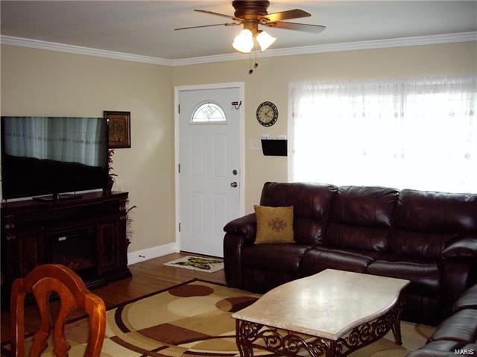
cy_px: 178
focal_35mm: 38
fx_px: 523
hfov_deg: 49.0
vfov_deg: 37.7
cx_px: 238
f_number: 2.7
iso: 200
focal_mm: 6.2
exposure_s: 1/40
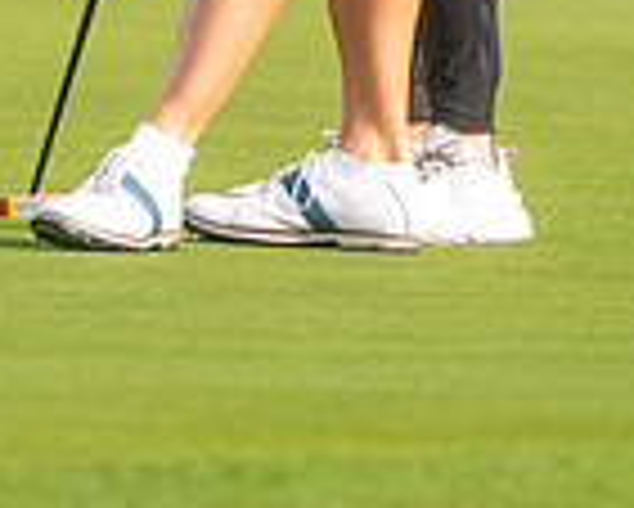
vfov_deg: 1.2
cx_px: 153
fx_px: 25293
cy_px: -423
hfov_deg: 1.4
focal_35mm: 1347
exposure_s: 1/3200
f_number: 4
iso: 400
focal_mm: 300
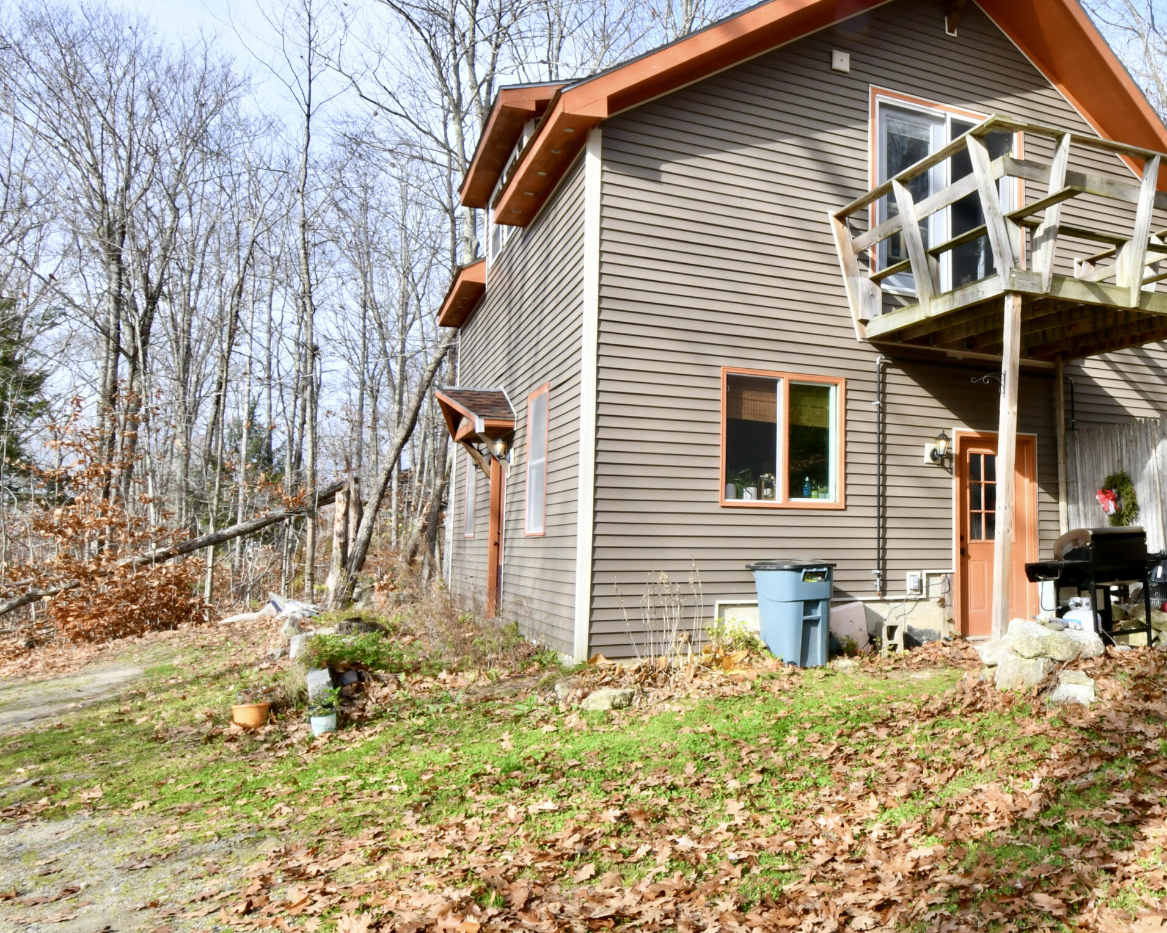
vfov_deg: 51.5
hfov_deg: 59.4
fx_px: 967
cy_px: 436
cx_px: 853
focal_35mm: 28
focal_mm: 13
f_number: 22
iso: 500
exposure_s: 1/80
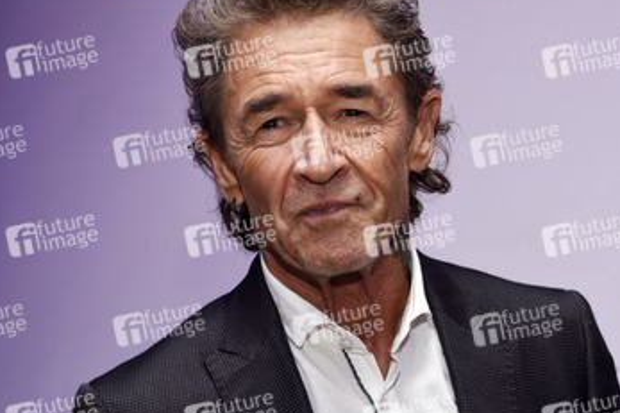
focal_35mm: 121
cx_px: 362
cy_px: 191
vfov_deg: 11.3
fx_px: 2083
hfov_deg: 16.9
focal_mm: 62
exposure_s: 1/160
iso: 640
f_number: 5
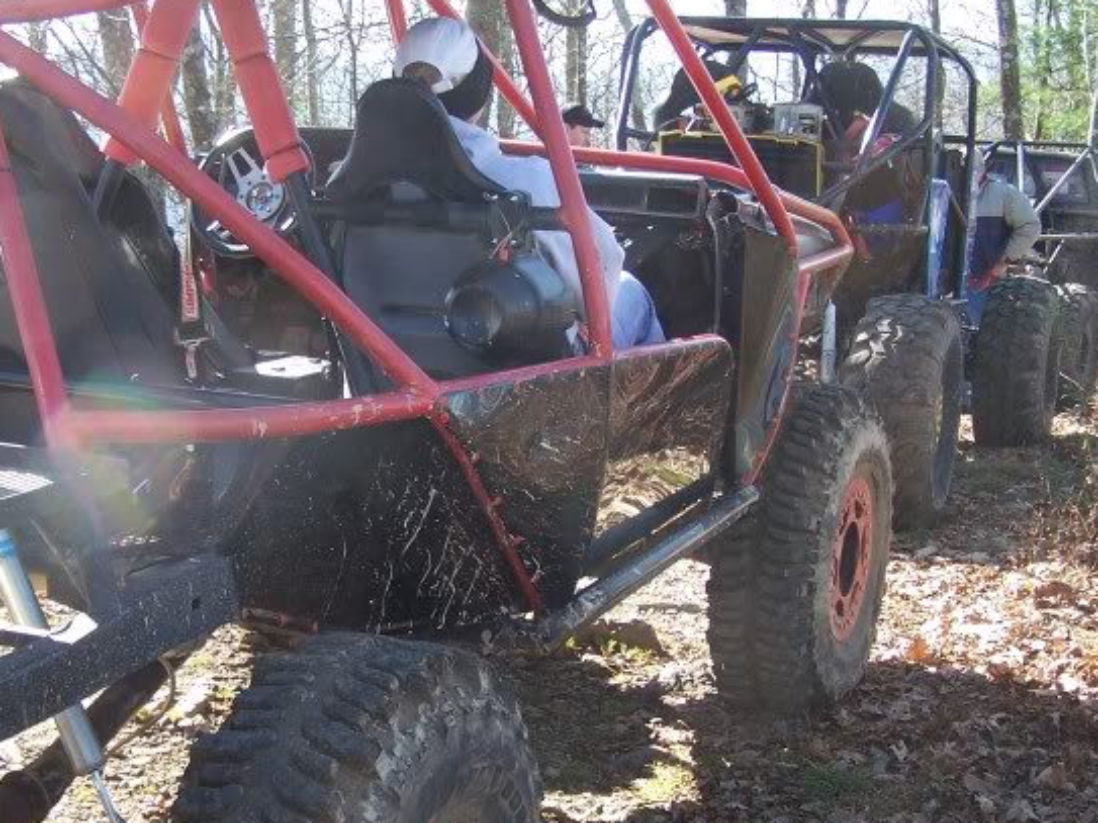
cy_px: 455
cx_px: 481
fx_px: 1776
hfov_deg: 34.3
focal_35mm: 56
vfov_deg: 26.1
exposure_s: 1/180
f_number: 2.8
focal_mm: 6.3
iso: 80
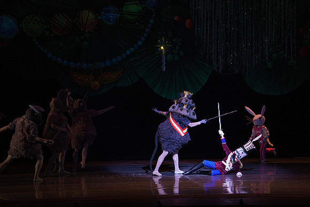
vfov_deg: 6.9
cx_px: 155
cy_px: 104
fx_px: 1723
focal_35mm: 200
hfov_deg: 10.3
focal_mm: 200
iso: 5000
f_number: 7.1
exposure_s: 1/320
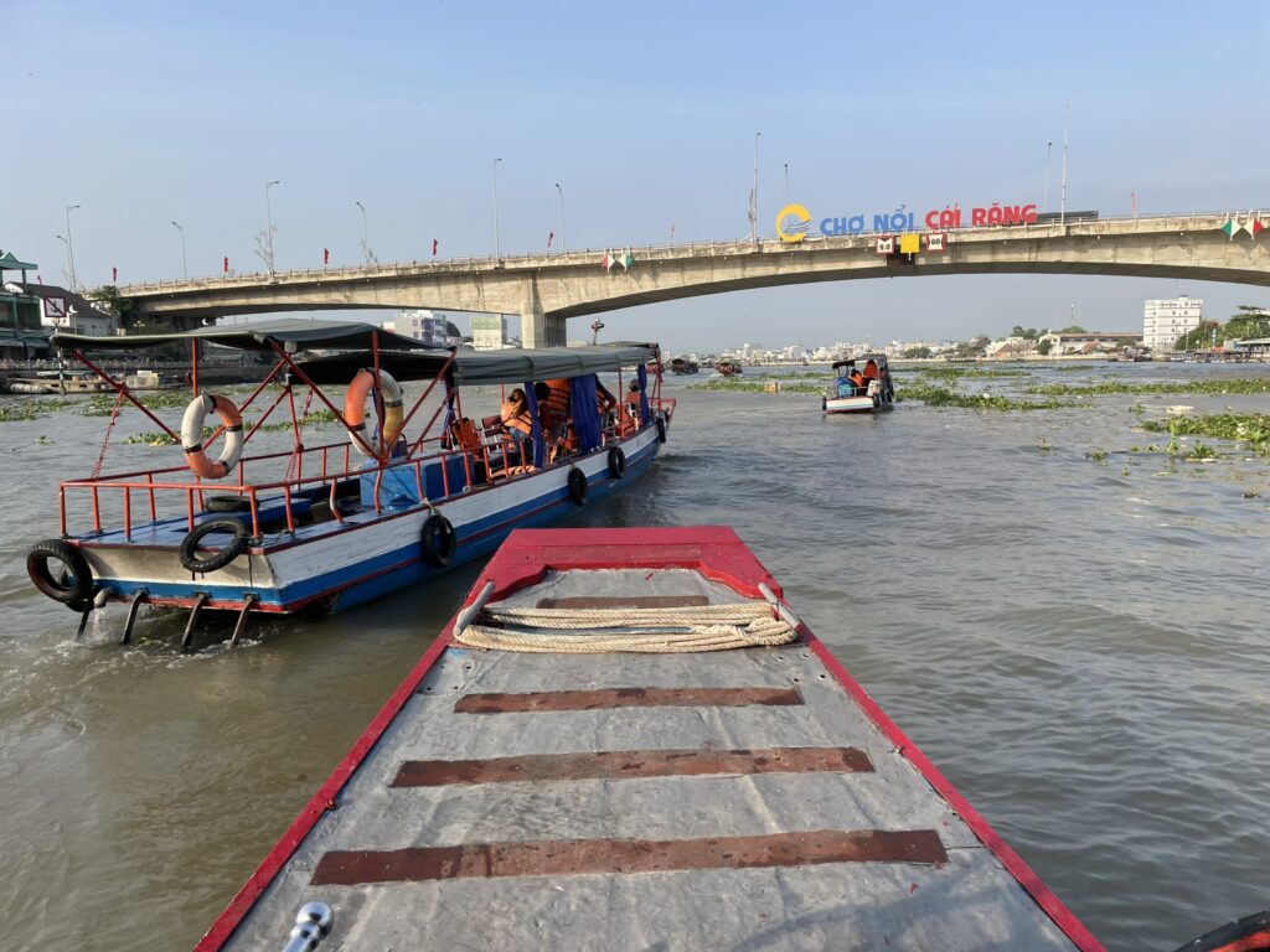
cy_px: 476
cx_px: 635
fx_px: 954
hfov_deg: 67.3
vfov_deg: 53.1
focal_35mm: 26
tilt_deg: -7.6
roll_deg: +0.6
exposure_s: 1/1742
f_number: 1.6
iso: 32
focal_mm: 4.2
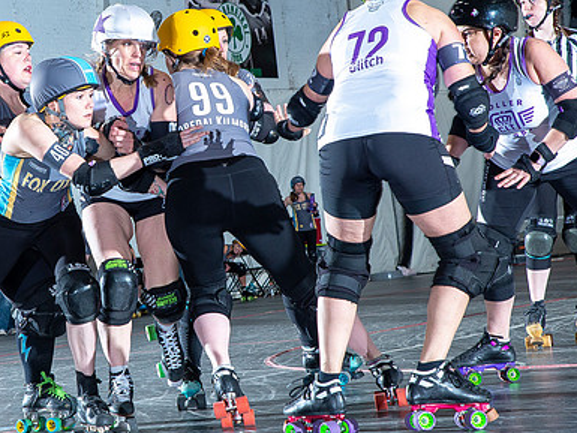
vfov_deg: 12.2
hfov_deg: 16.1
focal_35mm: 122
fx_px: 2034
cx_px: 138
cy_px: 184
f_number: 8
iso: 800
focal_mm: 70
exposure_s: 1/160
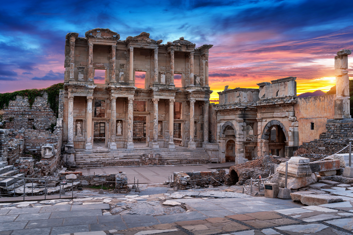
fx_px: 314
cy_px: 118
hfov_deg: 58.7
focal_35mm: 32
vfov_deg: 41.1
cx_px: 176
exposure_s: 1
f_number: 8
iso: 100
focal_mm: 32
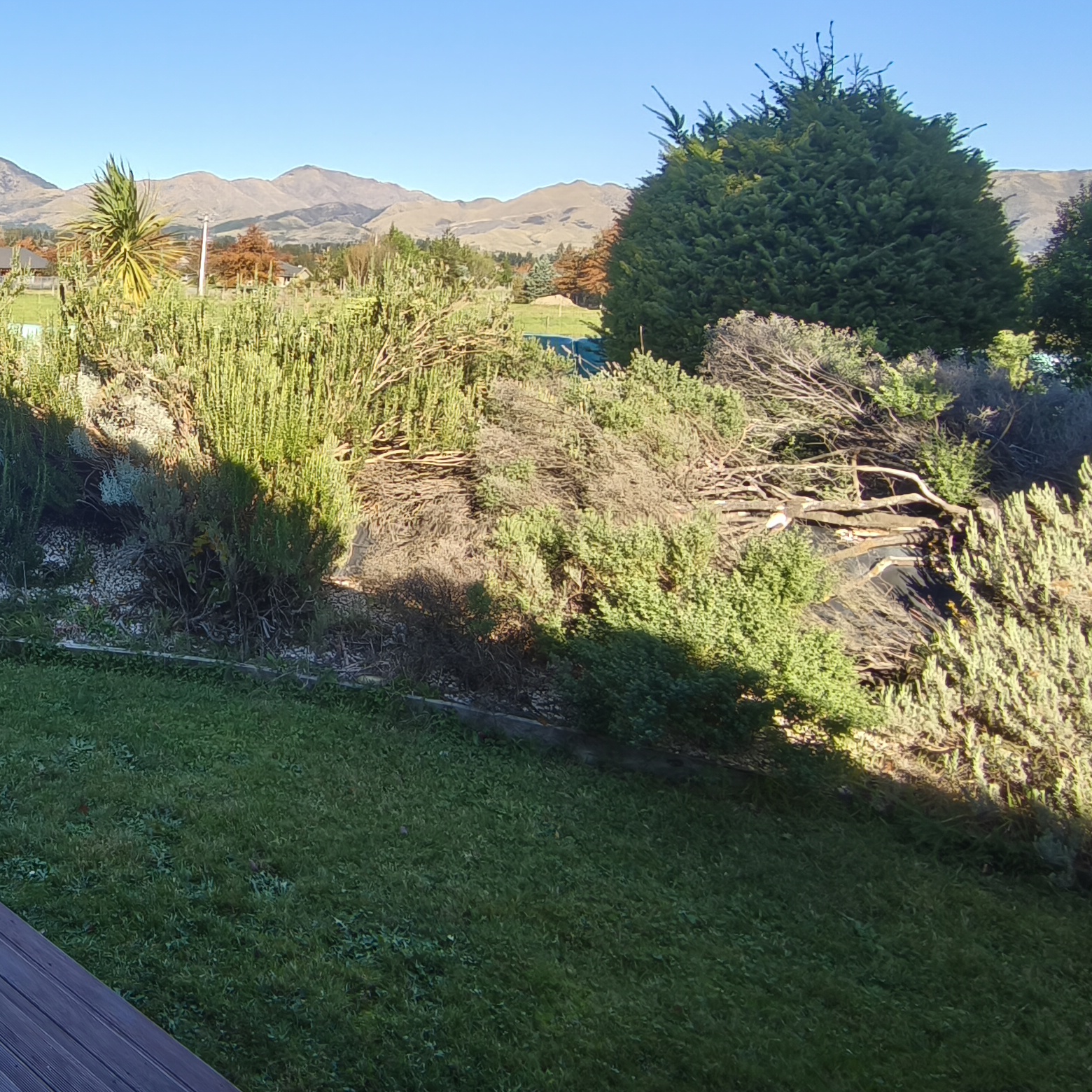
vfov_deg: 47.2
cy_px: 313
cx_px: 7
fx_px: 1213
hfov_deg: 42.1
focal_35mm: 34
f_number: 2.2
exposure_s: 1/100
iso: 100
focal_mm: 1.91
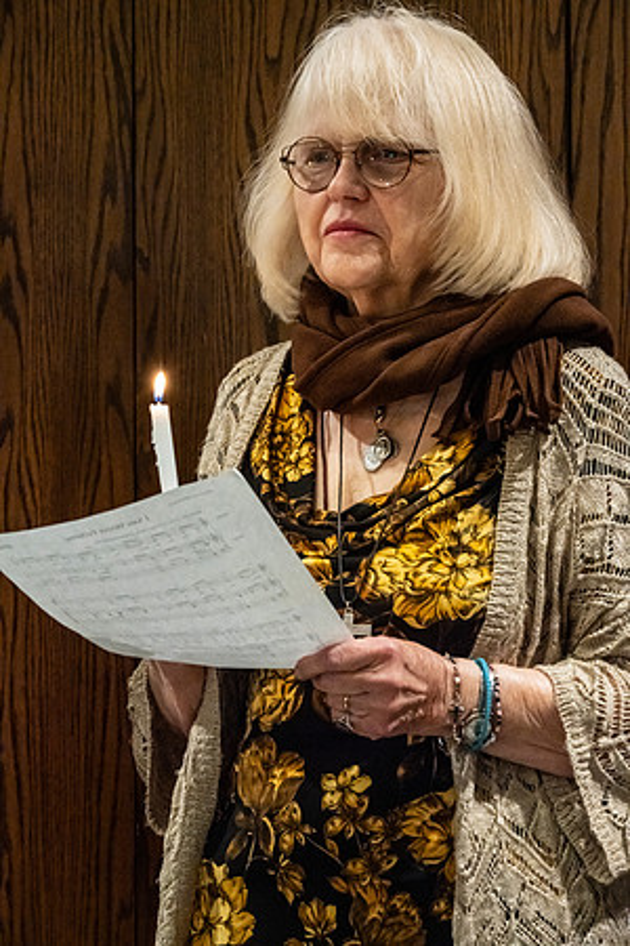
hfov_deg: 11.9
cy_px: 473
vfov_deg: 17.8
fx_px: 3019
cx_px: 315
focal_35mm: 115
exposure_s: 1/60
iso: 5000
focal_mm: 115
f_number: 13
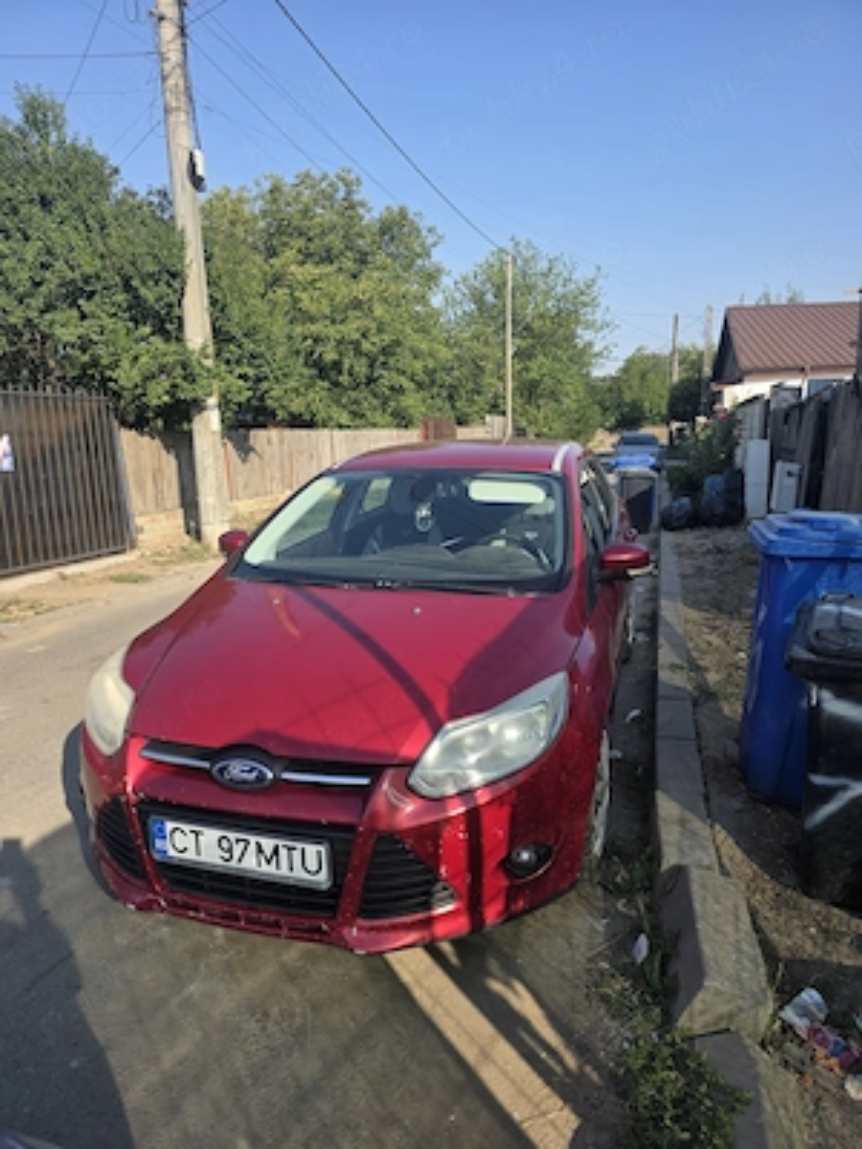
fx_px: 764
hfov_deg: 58.9
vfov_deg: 73.9
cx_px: 431
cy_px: 574
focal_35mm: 23
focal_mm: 6.3
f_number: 1.7
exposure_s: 1/2737
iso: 80
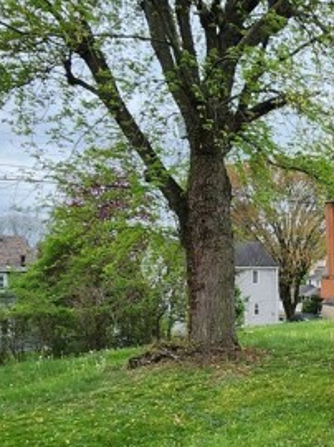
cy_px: 286
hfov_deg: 32.8
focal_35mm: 37
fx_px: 477
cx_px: 385
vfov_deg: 49.6
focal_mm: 2.2
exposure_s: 1/746
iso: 50
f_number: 2.2
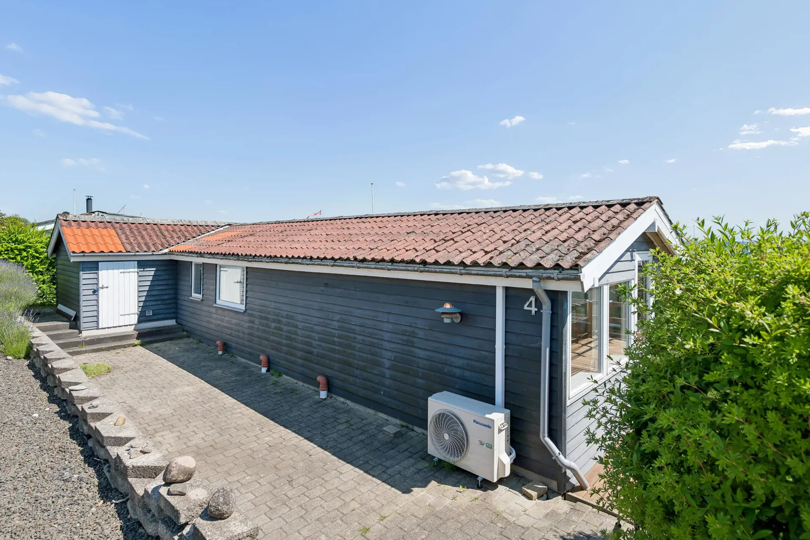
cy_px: 270
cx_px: 405
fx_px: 416
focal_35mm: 18
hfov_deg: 88.4
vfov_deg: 65.9
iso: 180
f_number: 6.3
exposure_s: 1/640
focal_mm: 18.5
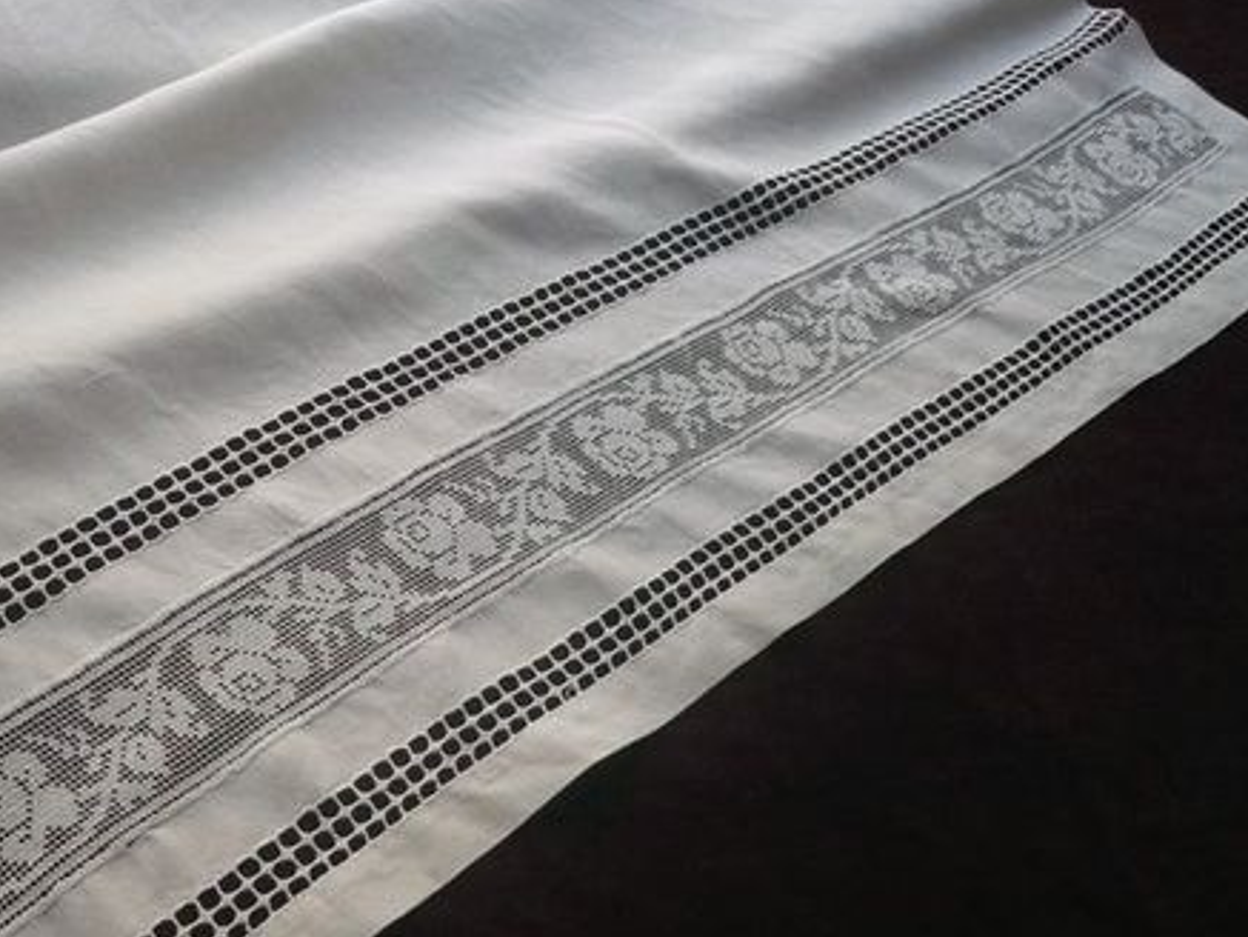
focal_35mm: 56
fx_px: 2020
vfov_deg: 26.1
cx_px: 354
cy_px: 500
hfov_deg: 33.8
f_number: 2.8
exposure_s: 1/160
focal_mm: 5.8
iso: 400
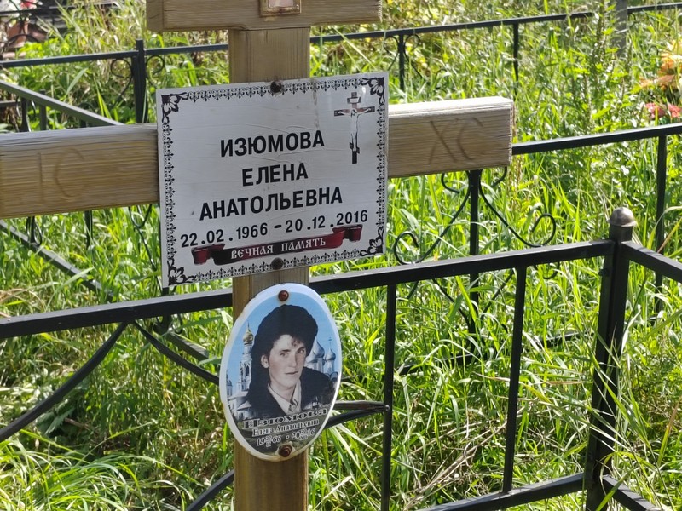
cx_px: 341
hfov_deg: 26.7
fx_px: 1438
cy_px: 256
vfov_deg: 20.2
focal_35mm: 73
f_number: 1.9
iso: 100
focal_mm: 5.52
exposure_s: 1/450
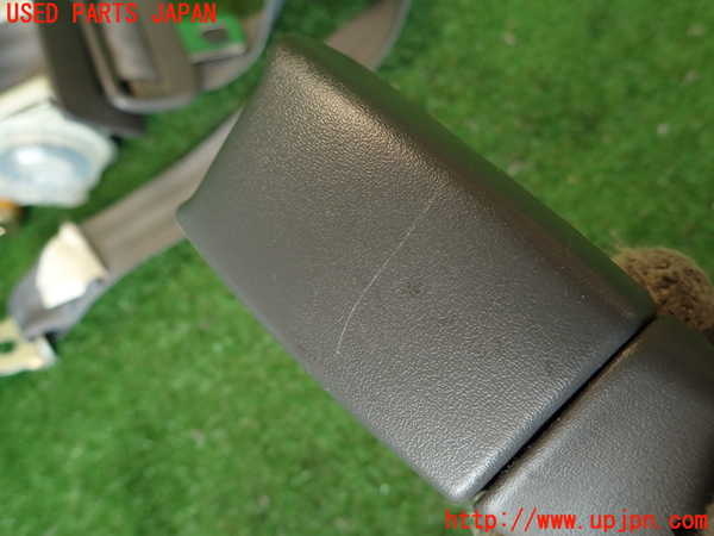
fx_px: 516
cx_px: 357
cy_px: 268
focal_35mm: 25
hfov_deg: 69.4
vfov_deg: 54.9
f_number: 2
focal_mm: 4.5
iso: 200
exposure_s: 1/60
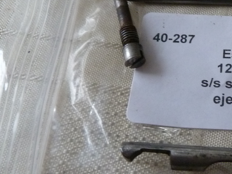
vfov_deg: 26.6
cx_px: 223
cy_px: 80
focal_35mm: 55
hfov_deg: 32.6
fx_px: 369
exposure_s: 1/20
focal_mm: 4.1
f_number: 3.3
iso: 400
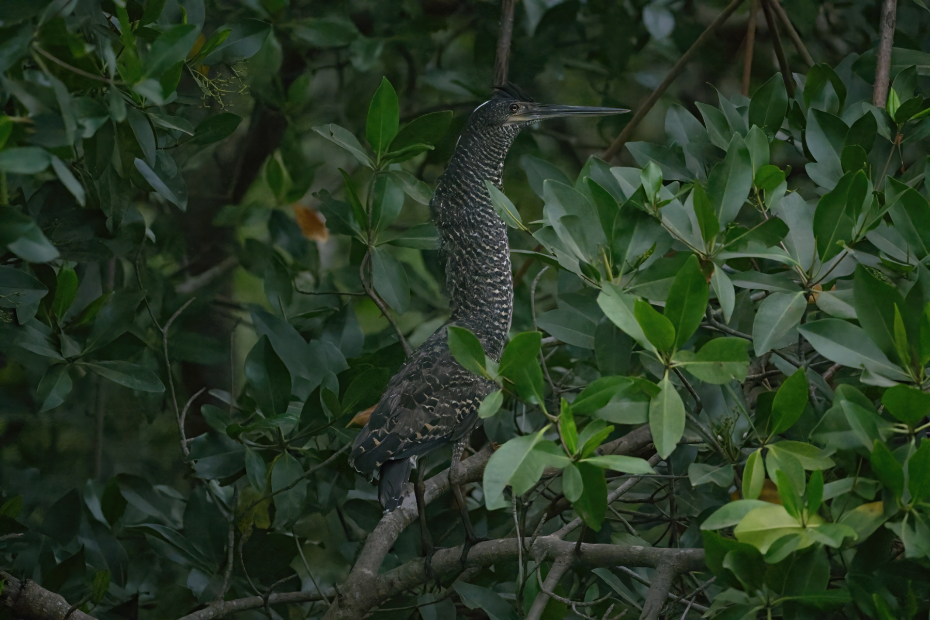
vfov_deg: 2.3
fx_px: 15499
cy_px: 310
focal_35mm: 600
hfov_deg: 3.4
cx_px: 465
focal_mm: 600
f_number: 6.3
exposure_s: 1/4000
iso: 25600
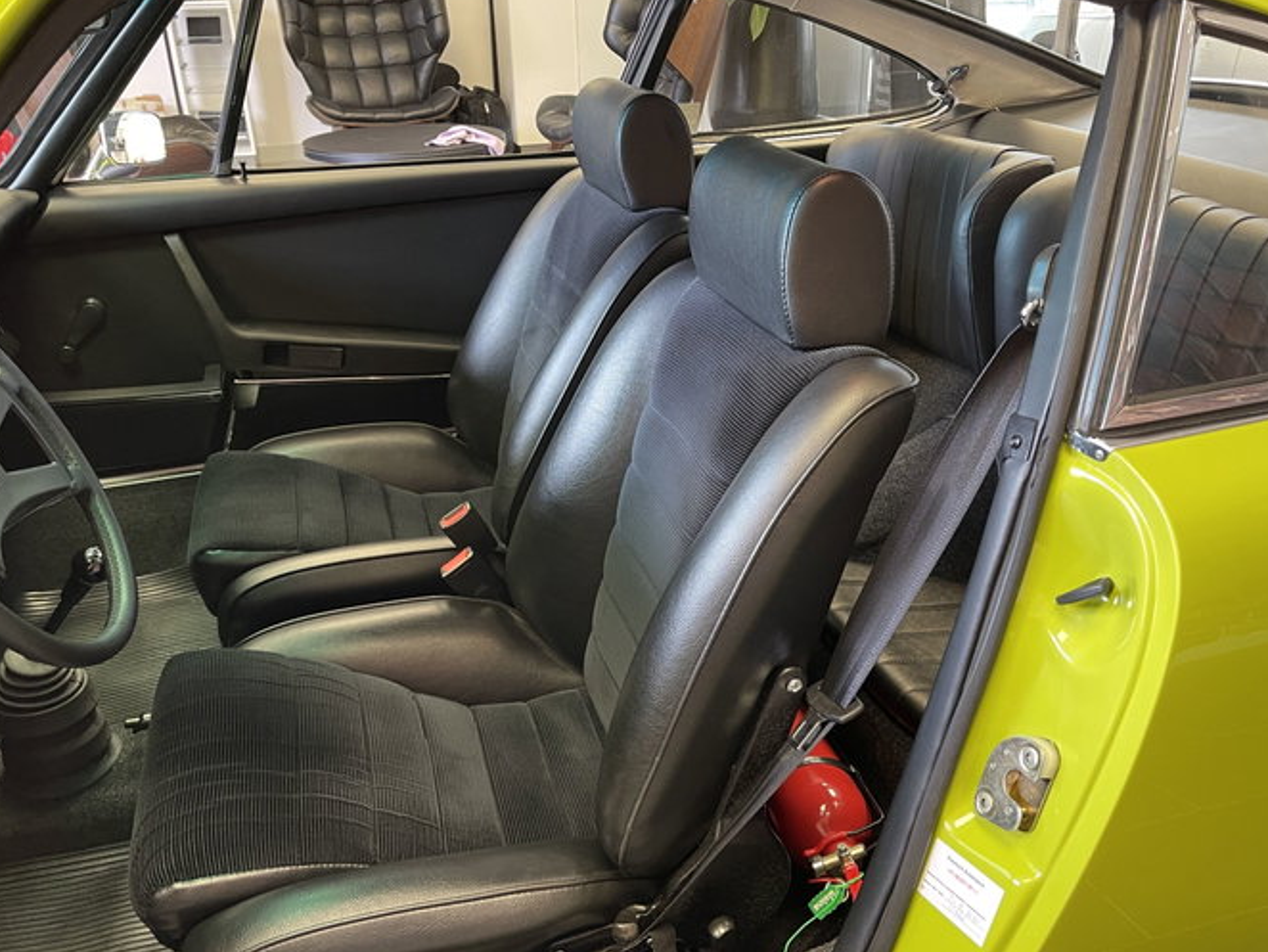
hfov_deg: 61.6
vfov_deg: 48.3
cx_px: 634
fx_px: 1063
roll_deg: +1.7
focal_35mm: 29
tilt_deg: -26.5
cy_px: 479
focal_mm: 5.1
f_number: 1.6
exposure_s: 1/50
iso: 250
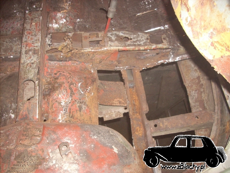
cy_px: 86
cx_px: 115
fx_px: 246
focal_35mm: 37
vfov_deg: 38.7
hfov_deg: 50.1
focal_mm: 6.2
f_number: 2.8
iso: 200
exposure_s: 1/60
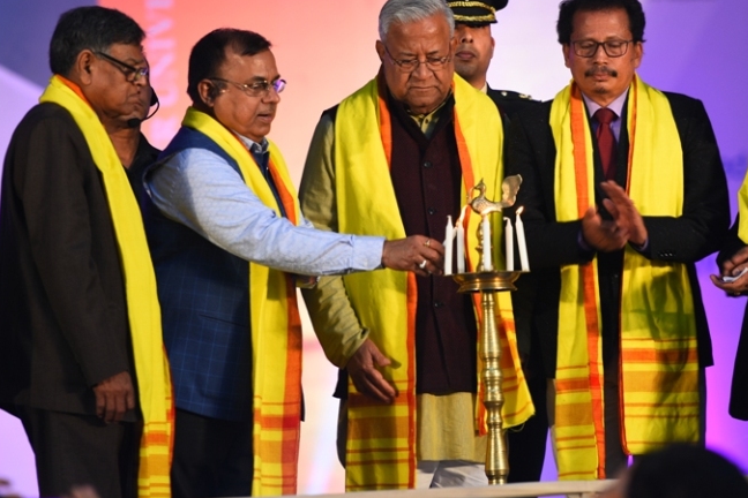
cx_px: 433
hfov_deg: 6.1
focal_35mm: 338
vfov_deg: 4.1
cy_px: 213
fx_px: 7022
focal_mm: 190
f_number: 2.8
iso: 320
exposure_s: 1/80
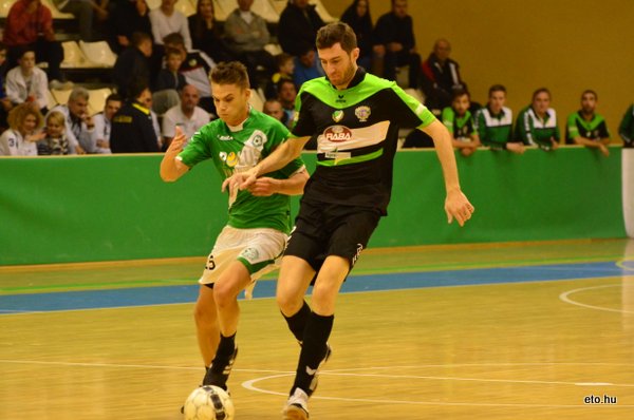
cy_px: 210
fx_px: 4747
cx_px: 317
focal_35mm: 270
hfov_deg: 7.6
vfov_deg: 5.1
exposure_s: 1/400
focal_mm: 180
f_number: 5
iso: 4000
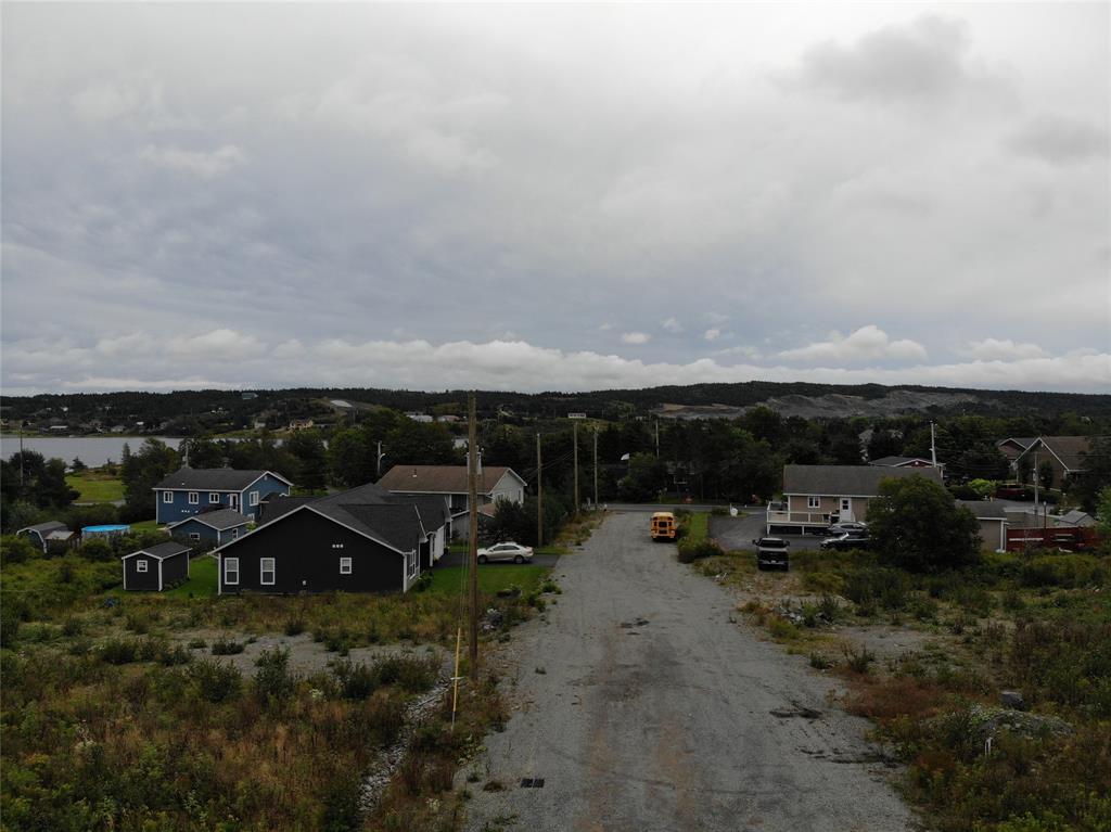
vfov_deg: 56.8
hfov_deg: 71.6
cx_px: 556
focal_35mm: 24
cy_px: 416
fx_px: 770
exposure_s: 1/1192
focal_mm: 4.5
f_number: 2.8
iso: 103
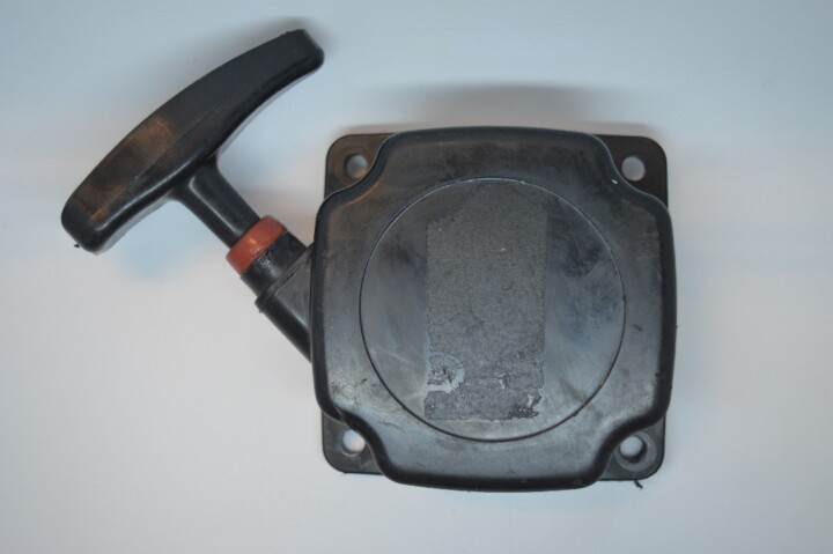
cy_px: 277
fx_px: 1318
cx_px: 416
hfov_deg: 35.1
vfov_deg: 23.7
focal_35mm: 57
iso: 400
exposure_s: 1/100
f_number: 4.8
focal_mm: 38
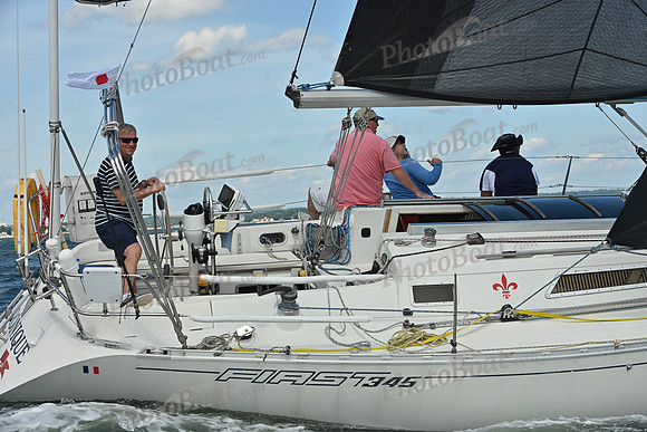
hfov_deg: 28.8
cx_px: 324
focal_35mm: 70
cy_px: 216
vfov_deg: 19.5
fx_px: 1258
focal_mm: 70
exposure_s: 1/1250
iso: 250
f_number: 8
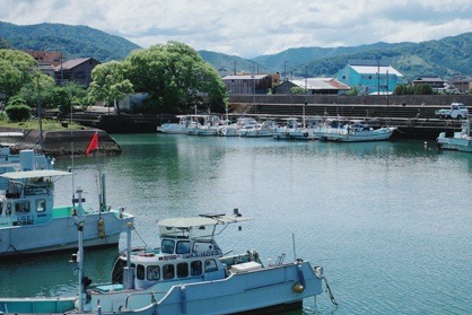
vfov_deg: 20.3
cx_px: 316
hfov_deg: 29.8
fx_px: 879
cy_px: 103
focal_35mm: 67
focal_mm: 18.3
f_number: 4
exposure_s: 1/1250
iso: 200
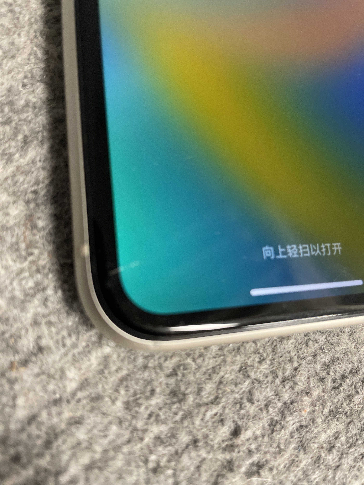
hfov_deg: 53.1
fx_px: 365
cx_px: 182
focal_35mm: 26
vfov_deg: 67.3
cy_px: 242
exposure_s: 1/50
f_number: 1.6
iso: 320
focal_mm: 4.2
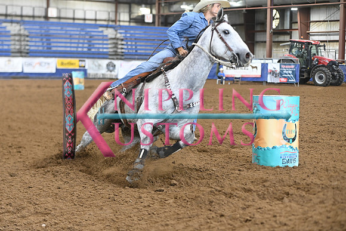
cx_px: 173
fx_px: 827
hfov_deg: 23.6
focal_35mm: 86
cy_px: 116
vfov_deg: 15.9
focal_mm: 86
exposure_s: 1/250
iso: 3200
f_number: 3.2
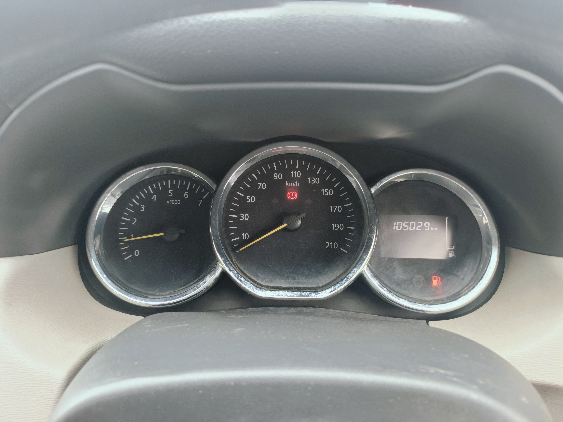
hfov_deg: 69.4
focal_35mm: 25
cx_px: 282
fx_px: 407
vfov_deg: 54.9
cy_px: 211
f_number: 1.7
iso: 266
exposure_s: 1/50
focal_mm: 4.7
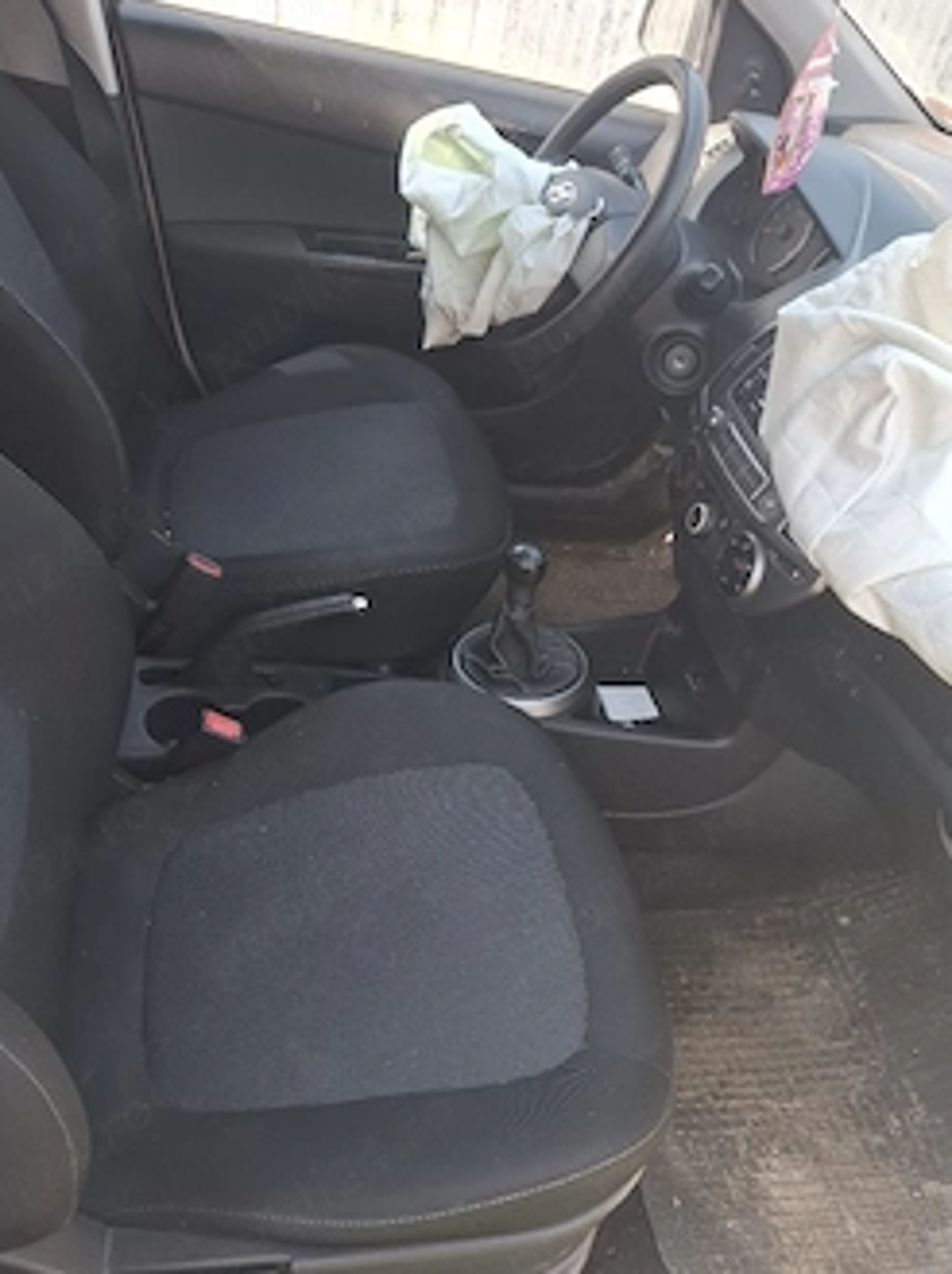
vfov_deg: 63.5
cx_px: 406
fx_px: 1029
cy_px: 631
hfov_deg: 49.5
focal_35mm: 28
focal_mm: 5.54
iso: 50
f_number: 1.8
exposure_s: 1/135
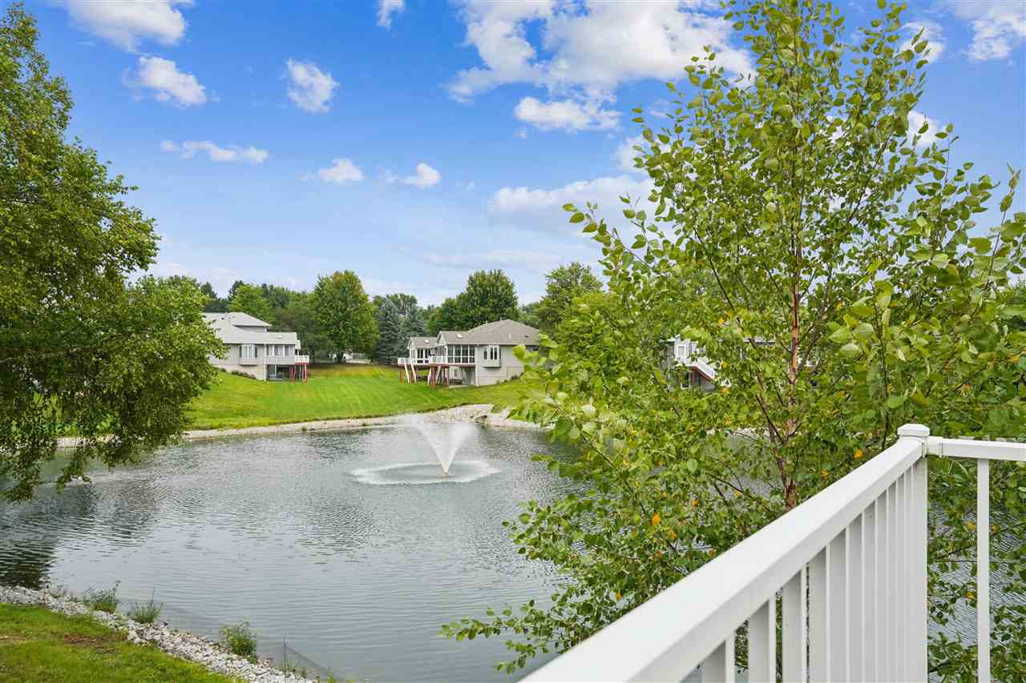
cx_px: 513
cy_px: 342
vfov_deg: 53.1
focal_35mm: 24
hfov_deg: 73.8
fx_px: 684
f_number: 9
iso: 640
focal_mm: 24
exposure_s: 1/1250
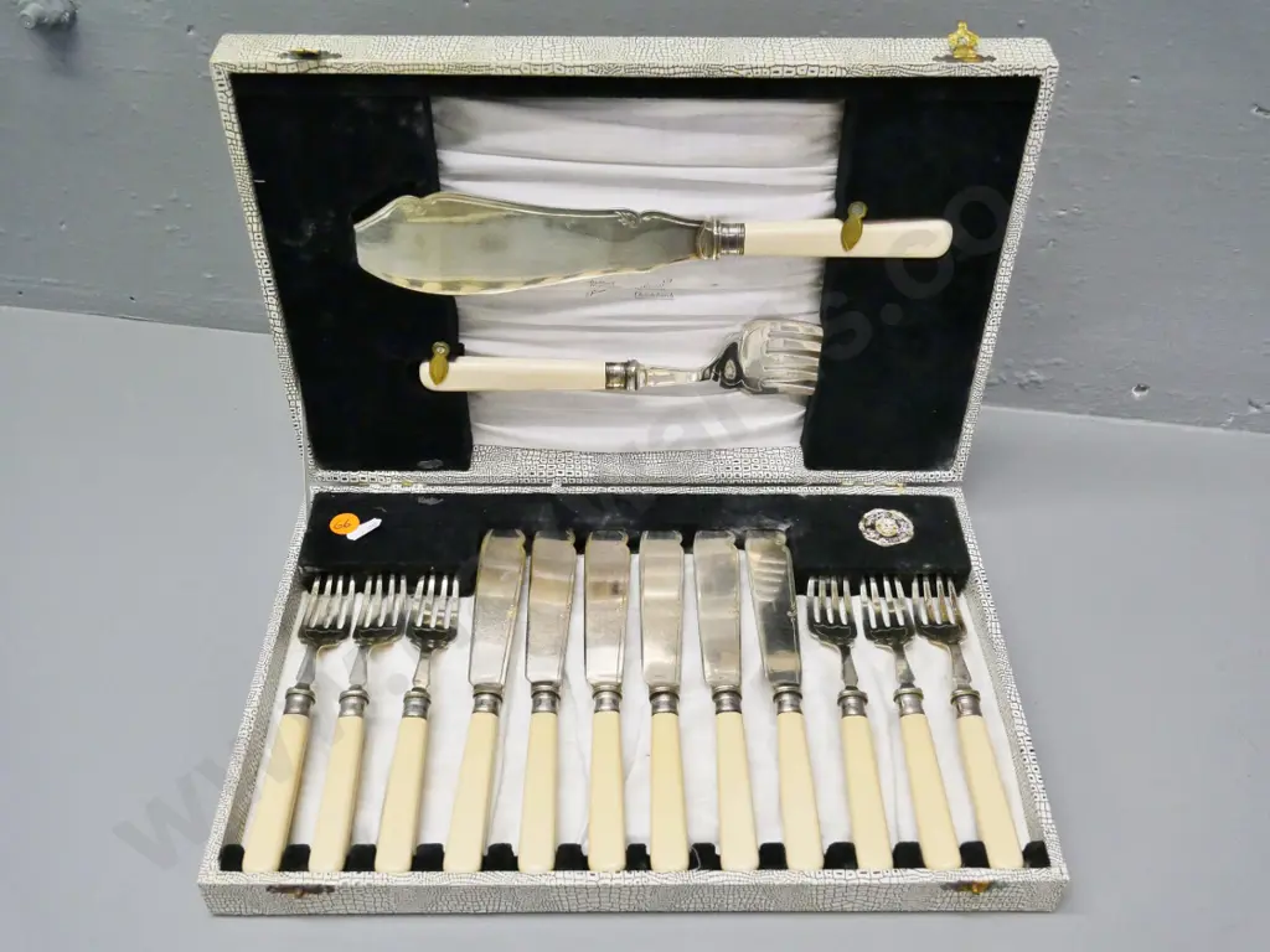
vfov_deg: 41.8
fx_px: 1247
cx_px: 635
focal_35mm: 34
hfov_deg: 54.0
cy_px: 476
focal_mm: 17
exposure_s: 1/250
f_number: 5.6
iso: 3200
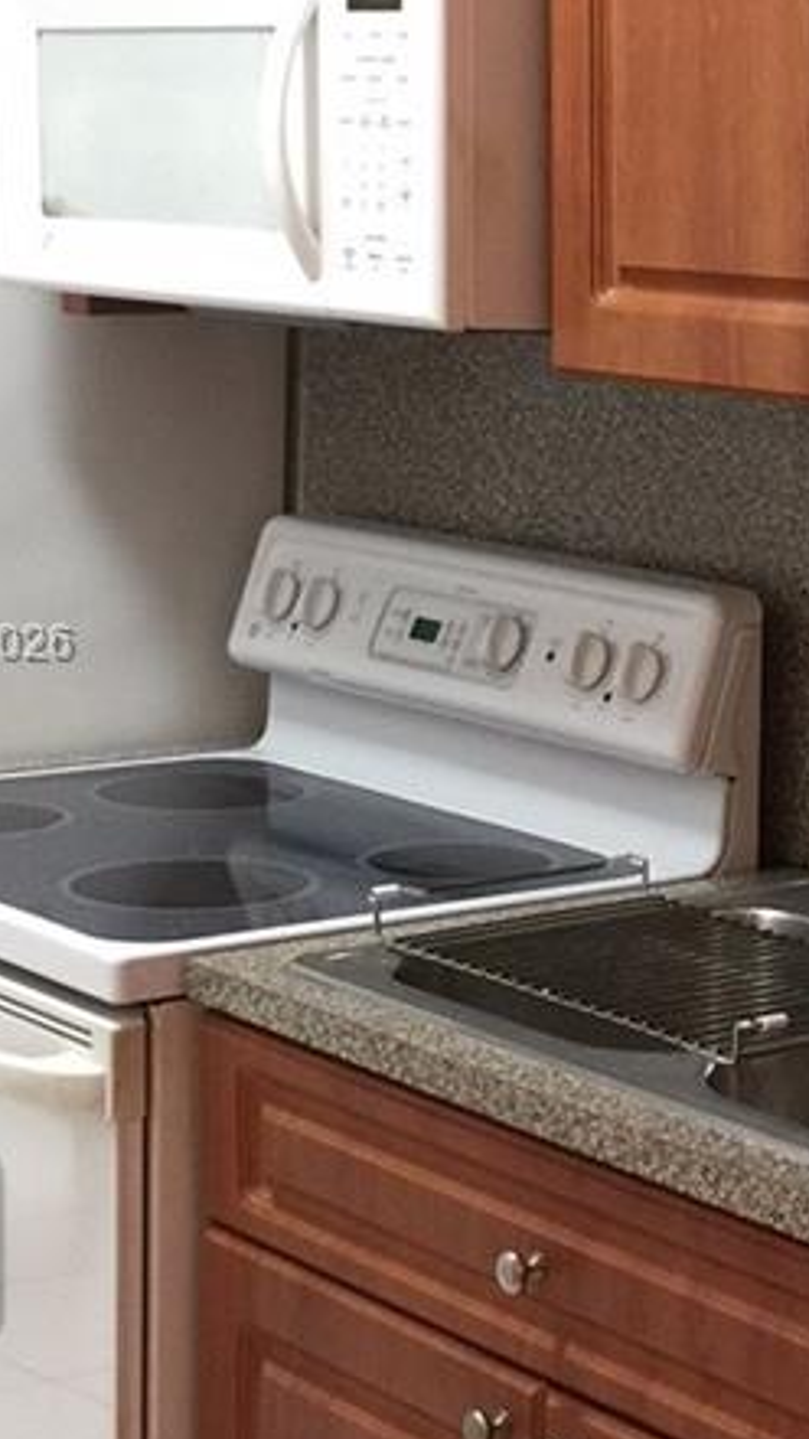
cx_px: 936
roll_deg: -2.3
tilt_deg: -7.3
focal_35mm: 86
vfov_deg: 24.7
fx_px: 3280
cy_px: 646
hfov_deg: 13.7
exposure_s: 1/15
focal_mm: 4.15
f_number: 2.2
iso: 64
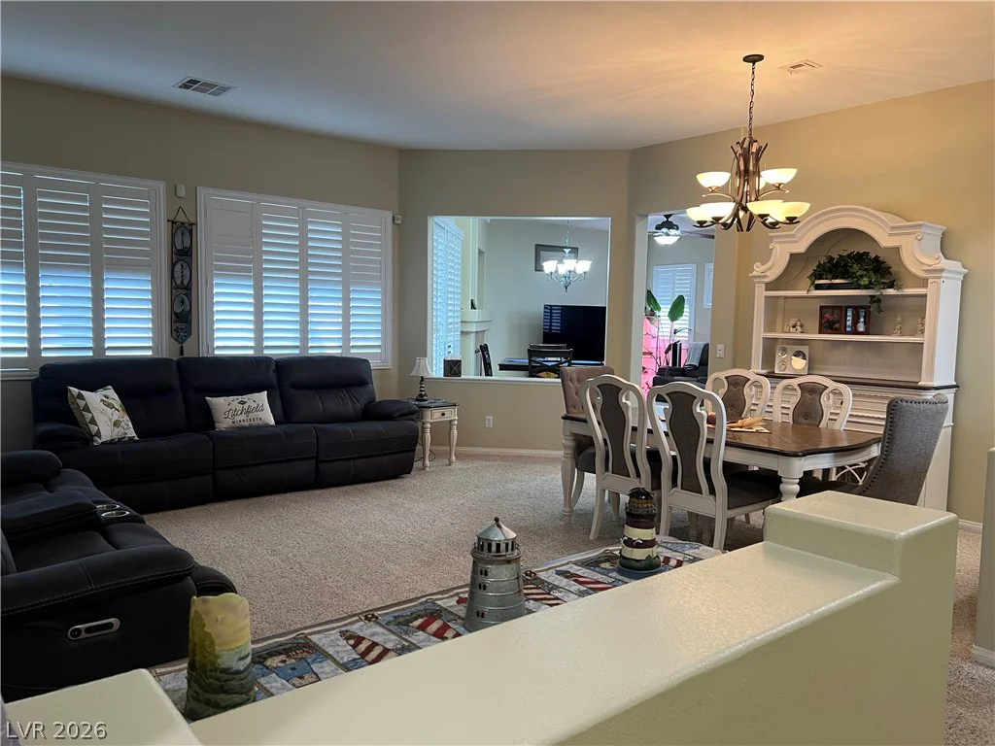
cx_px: 498
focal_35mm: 26
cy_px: 373
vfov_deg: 53.1
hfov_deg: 67.3
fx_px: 747
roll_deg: -0.7
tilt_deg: -5.3
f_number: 1.5
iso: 125
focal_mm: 5.7
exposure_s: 1/60
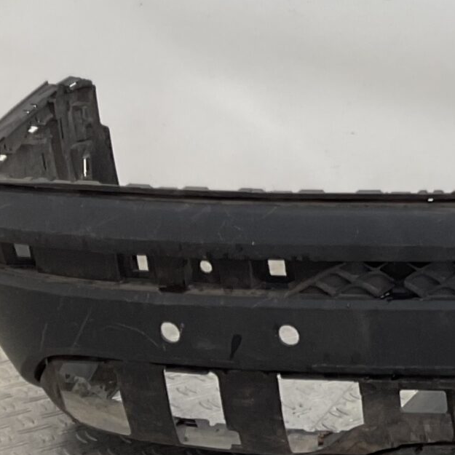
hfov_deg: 14.5
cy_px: 68
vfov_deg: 16.4
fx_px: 1561
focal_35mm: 105
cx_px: 825
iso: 25
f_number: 1.8
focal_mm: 3
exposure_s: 1/120
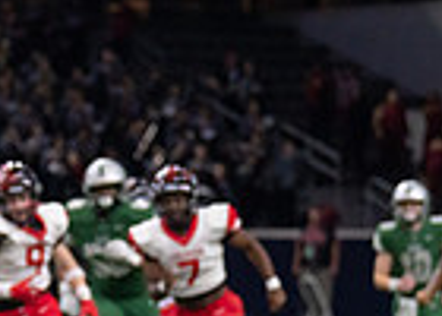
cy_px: 515
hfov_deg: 4.9
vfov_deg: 3.5
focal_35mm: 411
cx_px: -249
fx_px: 5159
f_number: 2.8
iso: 1600
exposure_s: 1/1250
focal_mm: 95
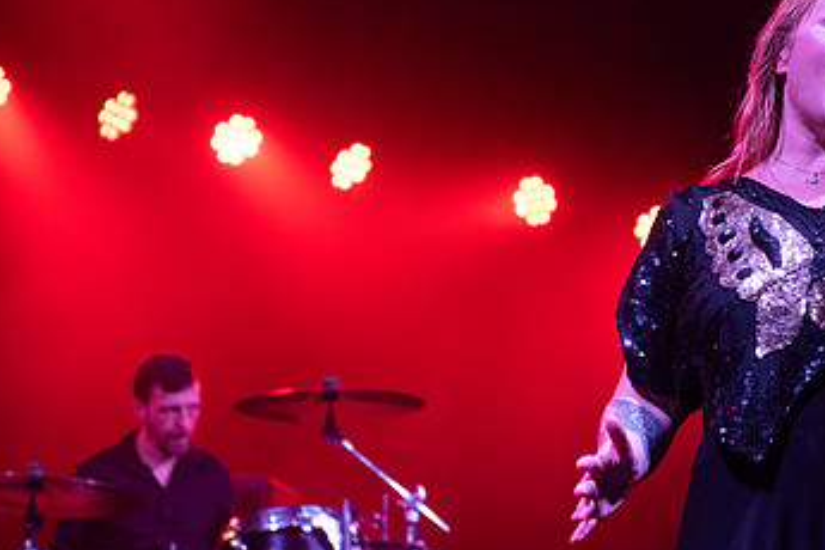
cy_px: 249
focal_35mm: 120
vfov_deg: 11.4
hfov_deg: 16.9
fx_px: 2750
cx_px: 680
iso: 2500
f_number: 3.5
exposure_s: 1/400
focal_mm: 62
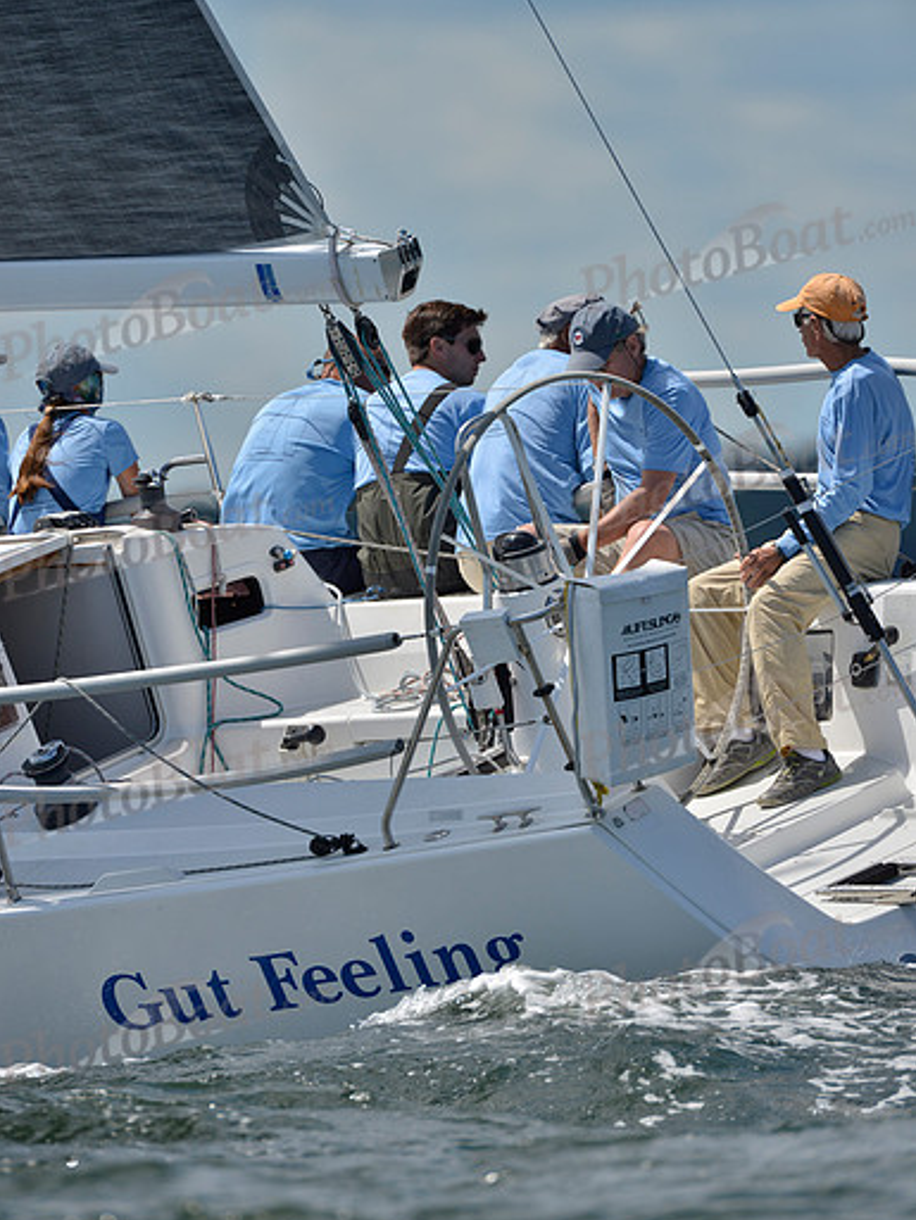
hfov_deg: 2.3
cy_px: 630
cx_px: 458
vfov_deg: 3.0
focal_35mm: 652
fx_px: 22995
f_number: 5.6
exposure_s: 1/2500
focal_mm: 600
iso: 200
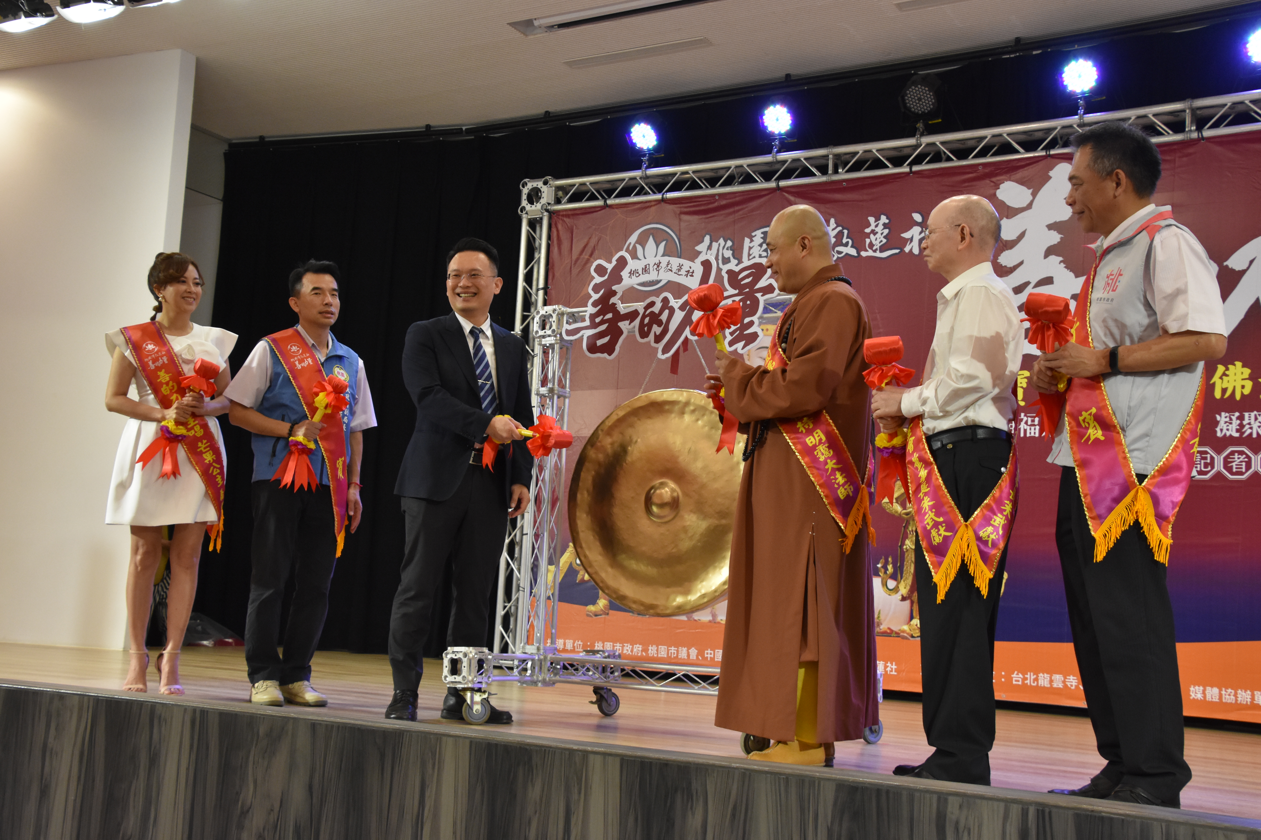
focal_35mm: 39
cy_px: 420
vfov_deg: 34.2
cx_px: 630
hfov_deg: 49.6
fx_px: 1366
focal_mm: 26
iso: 1600
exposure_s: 1/125
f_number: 5.6
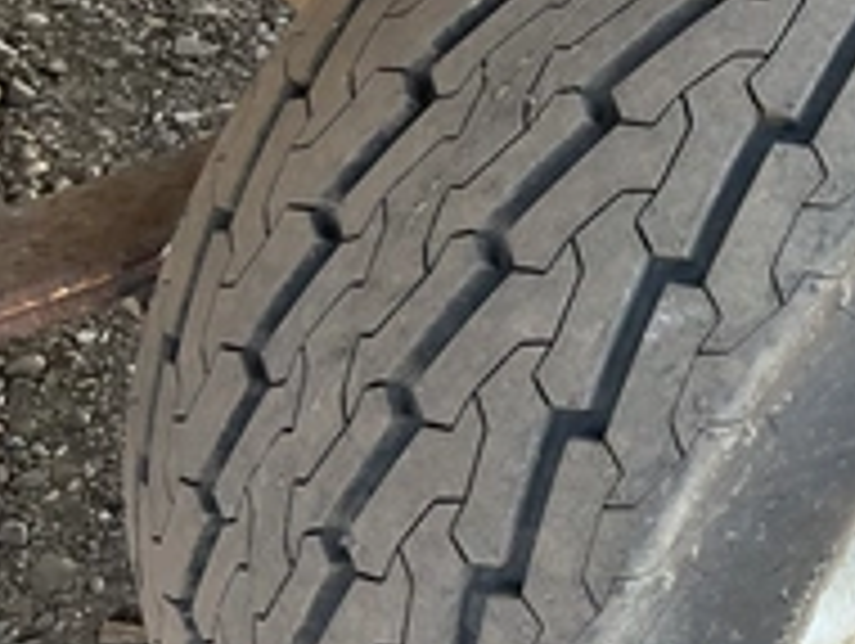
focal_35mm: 61
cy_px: 54
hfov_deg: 29.5
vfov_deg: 23.4
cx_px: 855
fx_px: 1509
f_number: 1.8
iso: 25
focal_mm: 3
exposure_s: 1/122
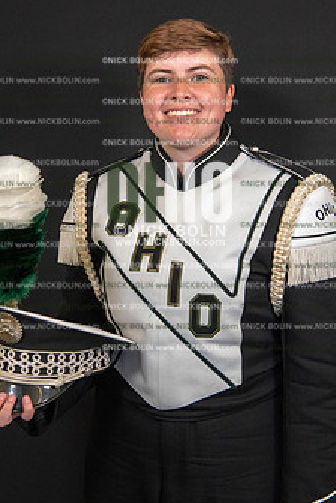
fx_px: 826
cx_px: 170
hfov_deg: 23.0
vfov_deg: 33.8
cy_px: 204
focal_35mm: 59
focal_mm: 44
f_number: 5.6
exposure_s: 1/400
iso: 2000
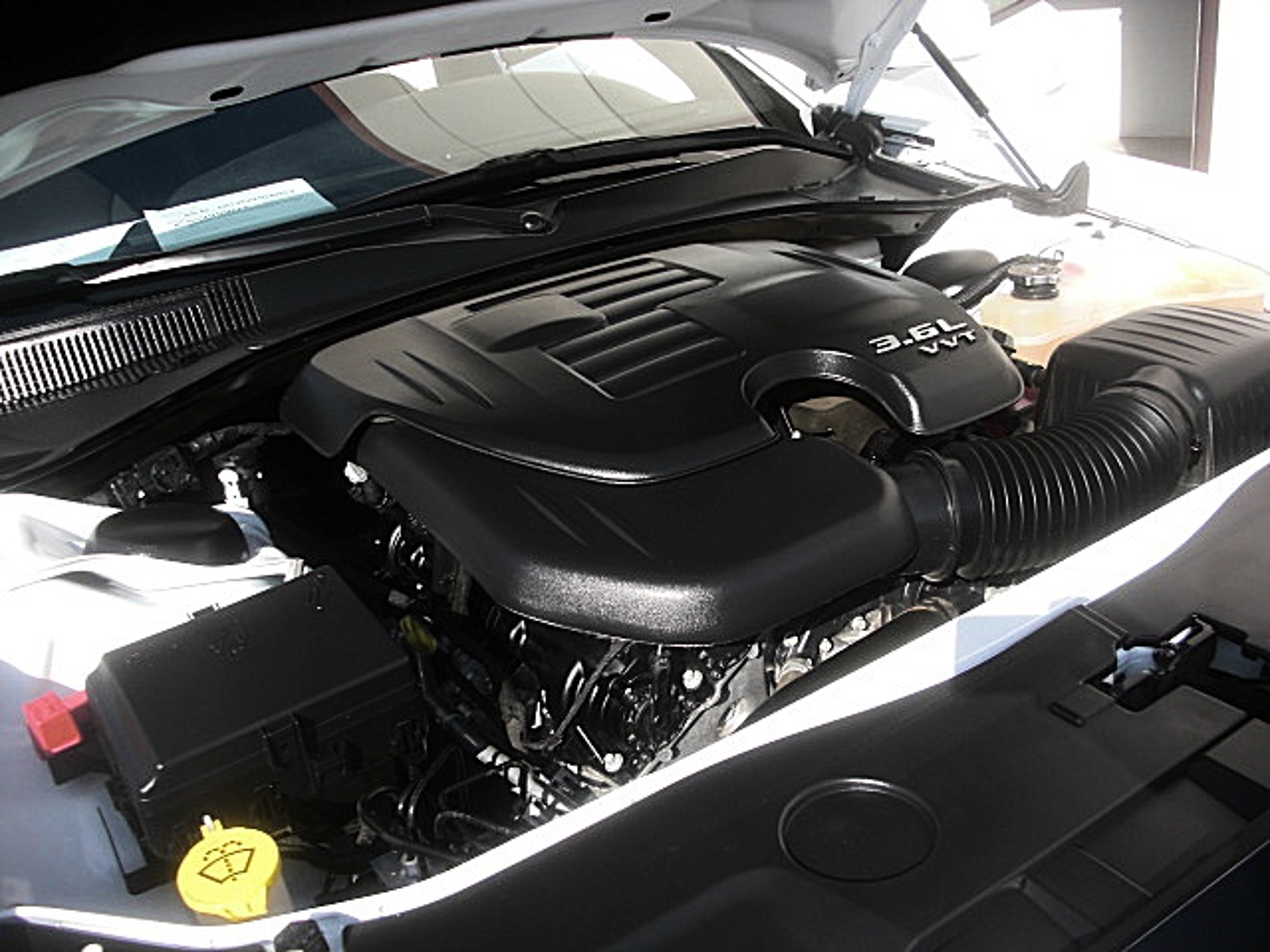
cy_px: 476
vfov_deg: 39.7
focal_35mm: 36
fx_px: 1321
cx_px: 635
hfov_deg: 51.4
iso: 50
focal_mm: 6.3
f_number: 2.8
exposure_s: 1/400
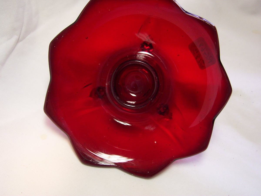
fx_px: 279
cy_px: 98
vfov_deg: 38.7
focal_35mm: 37
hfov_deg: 50.1
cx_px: 130
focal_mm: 5.6
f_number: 2.8
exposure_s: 1/45
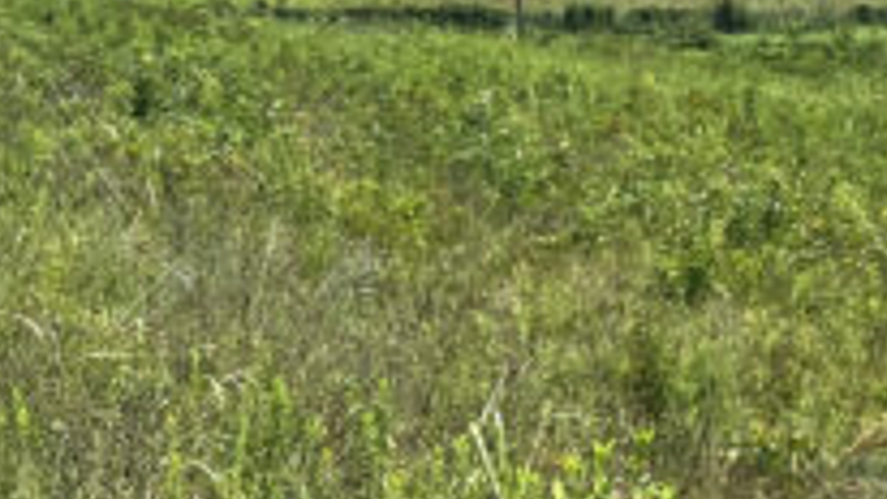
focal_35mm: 110
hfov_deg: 18.3
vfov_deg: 10.9
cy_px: -52
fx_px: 2588
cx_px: -207
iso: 32
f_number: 1.6
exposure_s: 1/6135
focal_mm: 4.2
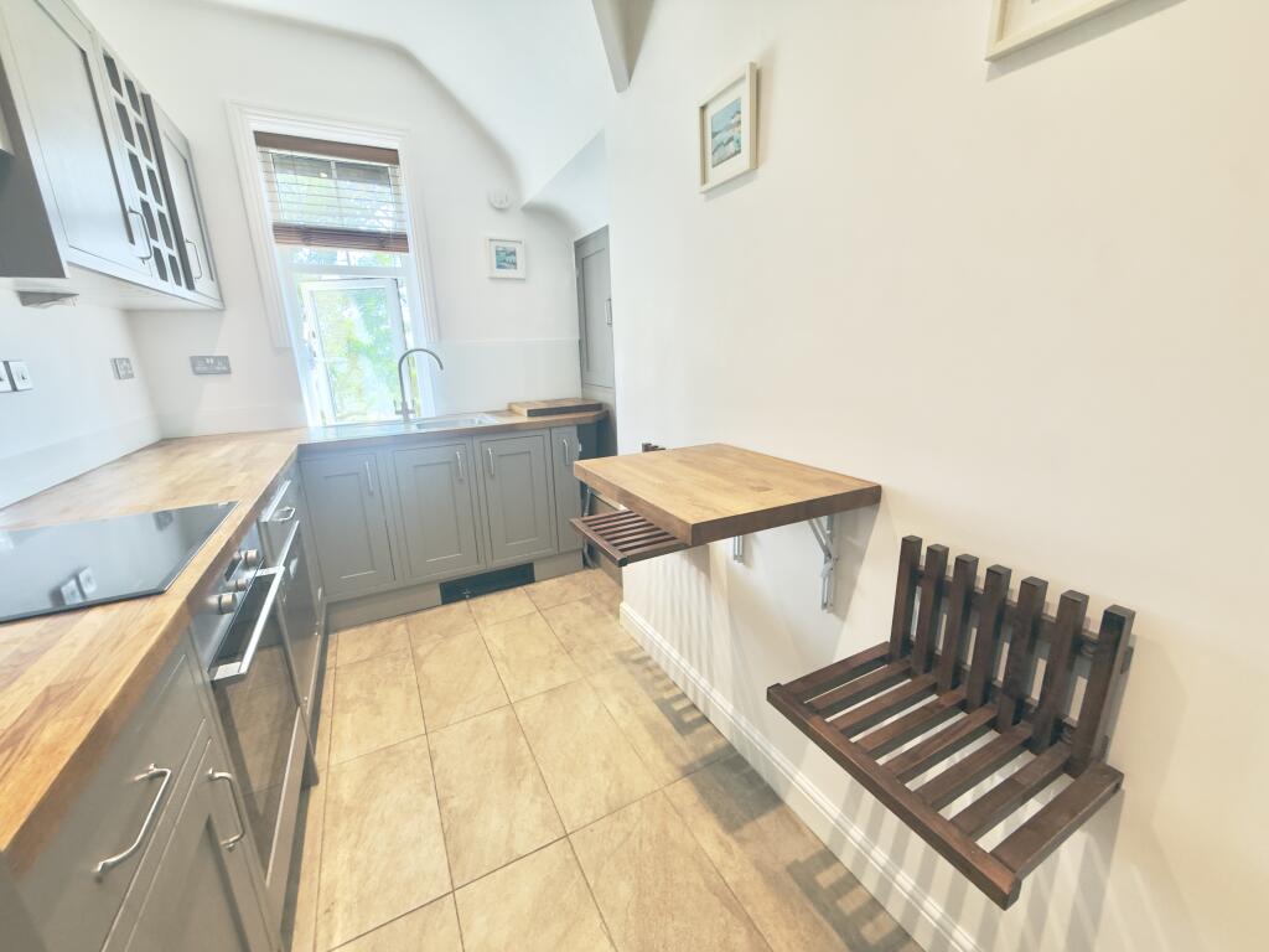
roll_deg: +1.6
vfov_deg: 85.7
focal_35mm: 14
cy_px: 476
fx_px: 513
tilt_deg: -13.3
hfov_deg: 102.1
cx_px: 634
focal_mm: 2.22
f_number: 2.2
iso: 160
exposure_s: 1/100
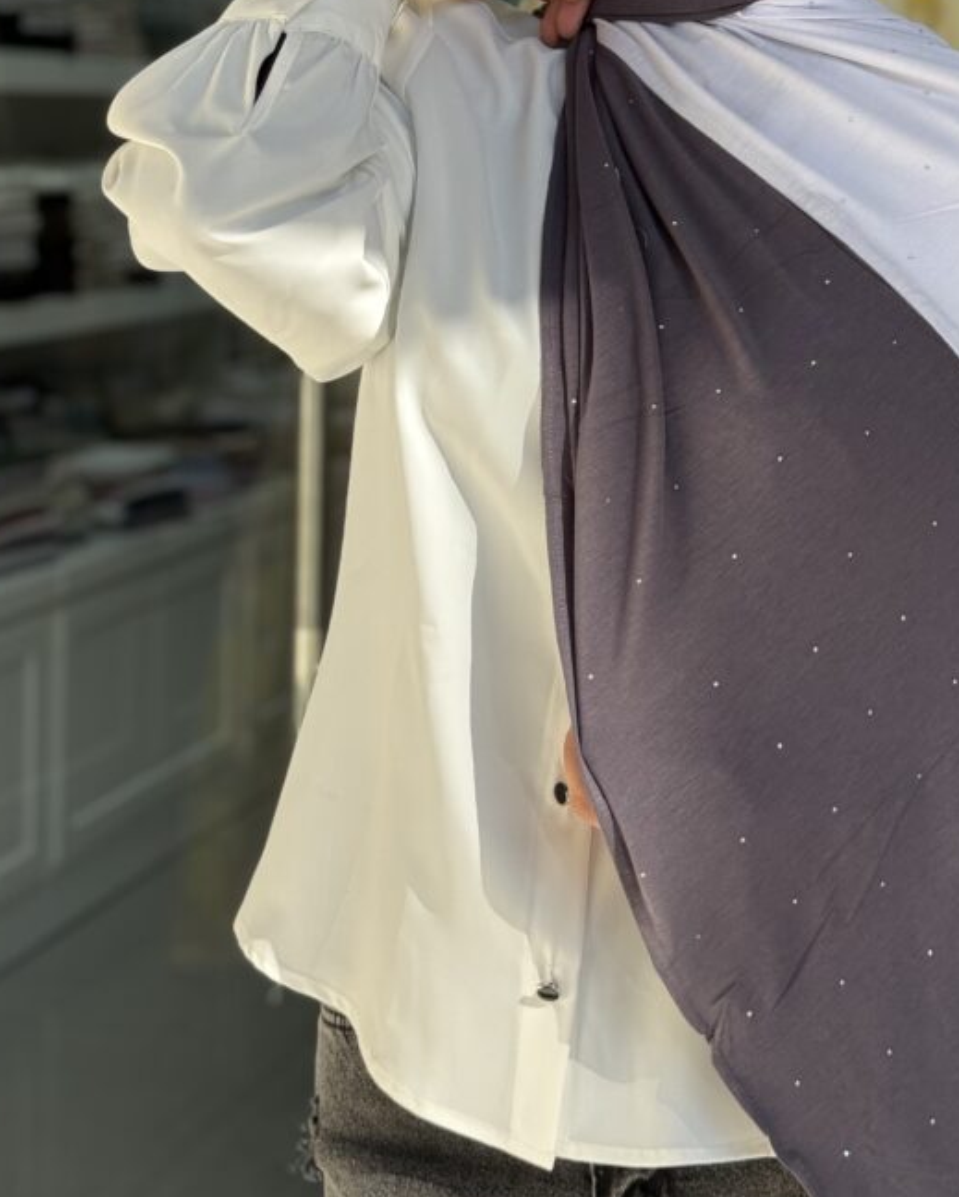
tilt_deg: -2.4
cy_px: 270
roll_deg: -1.3
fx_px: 2624
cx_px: 626
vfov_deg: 25.3
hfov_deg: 20.7
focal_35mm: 74
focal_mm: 6.76
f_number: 1.78
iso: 80
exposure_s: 1/1330
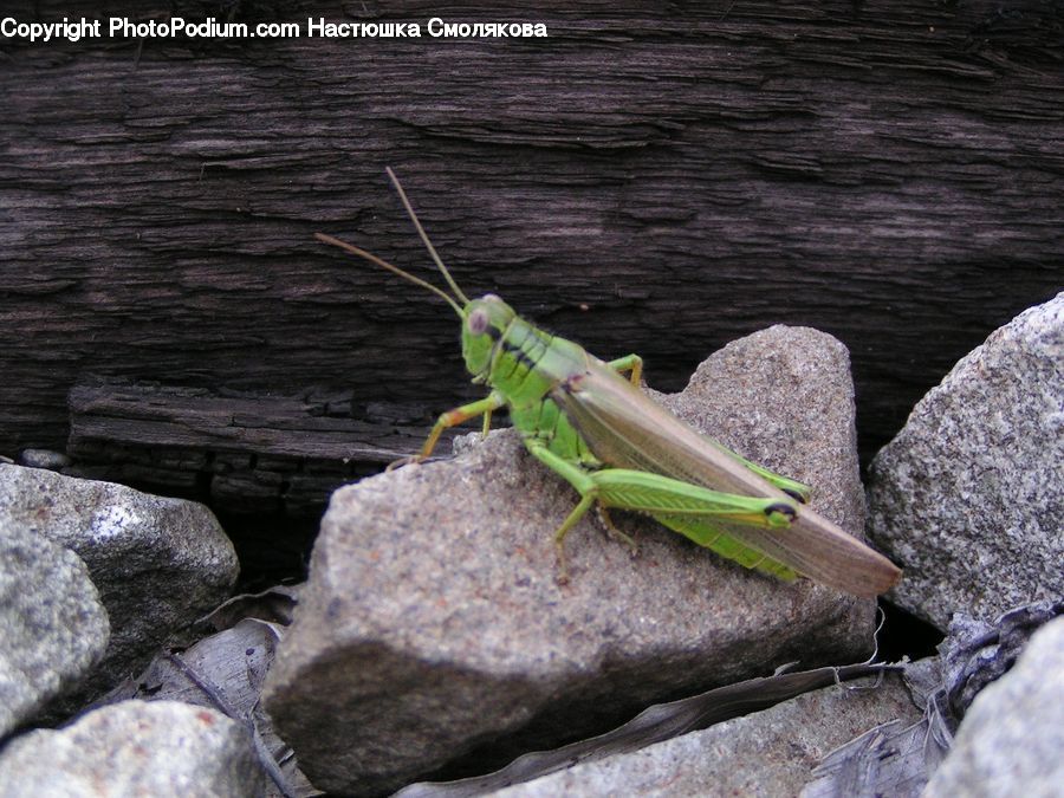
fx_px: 1936
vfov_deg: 23.3
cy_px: 399
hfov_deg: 30.7
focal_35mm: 63
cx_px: 532
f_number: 3.2
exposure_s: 1/60
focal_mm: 9.7
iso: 125
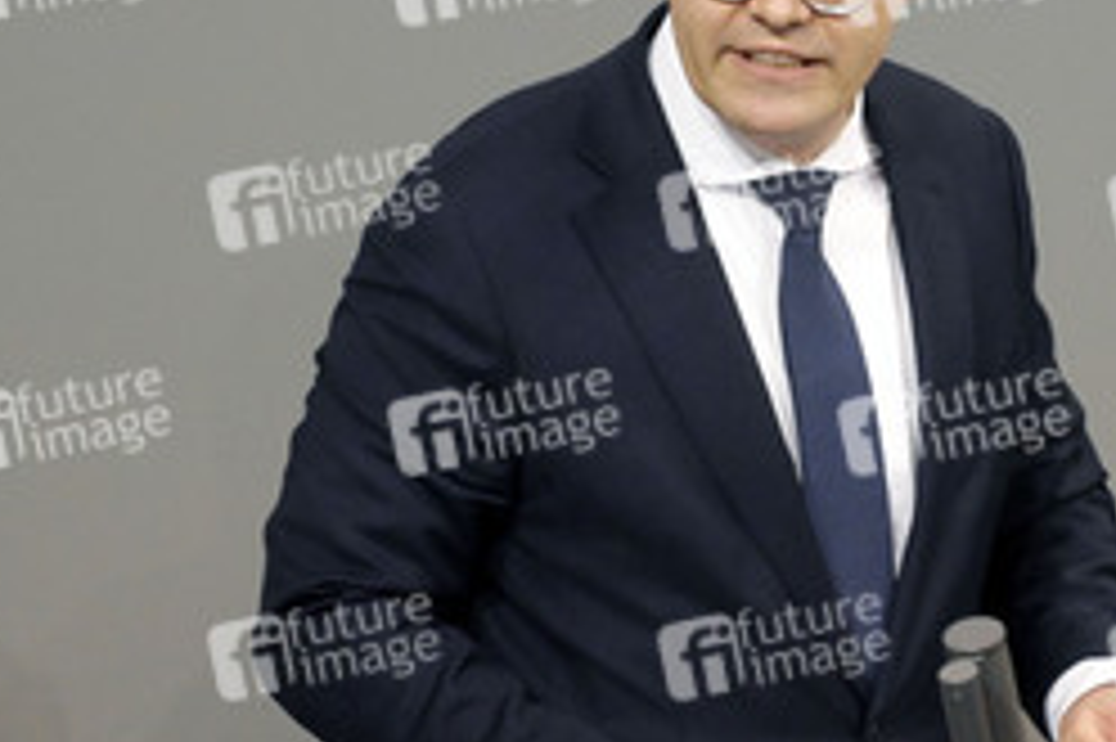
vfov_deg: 1.9
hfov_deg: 2.8
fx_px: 22490
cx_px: 835
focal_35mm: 726
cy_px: 310
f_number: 5.6
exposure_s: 1/400
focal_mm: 400
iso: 12800
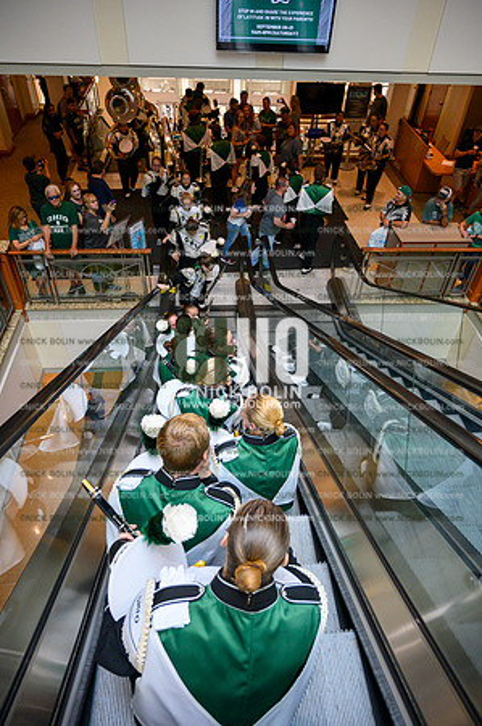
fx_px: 483
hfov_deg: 53.0
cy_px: 363
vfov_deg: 73.8
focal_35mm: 24
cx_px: 241
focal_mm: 24
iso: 2500
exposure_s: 1/800
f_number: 4
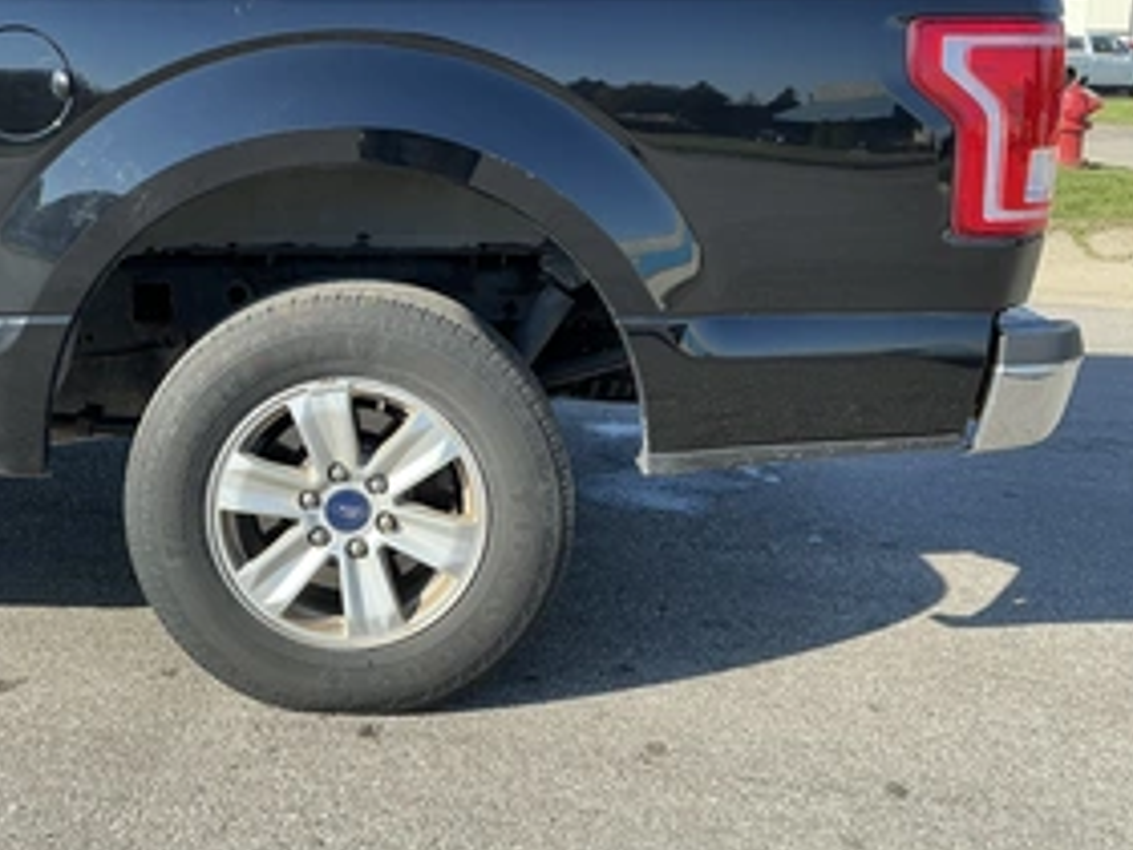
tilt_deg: -9.7
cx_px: 384
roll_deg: -1.2
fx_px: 1309
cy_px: 316
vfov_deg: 35.7
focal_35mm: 40
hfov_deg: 46.1
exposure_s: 1/691
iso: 25
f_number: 1.8
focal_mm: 3
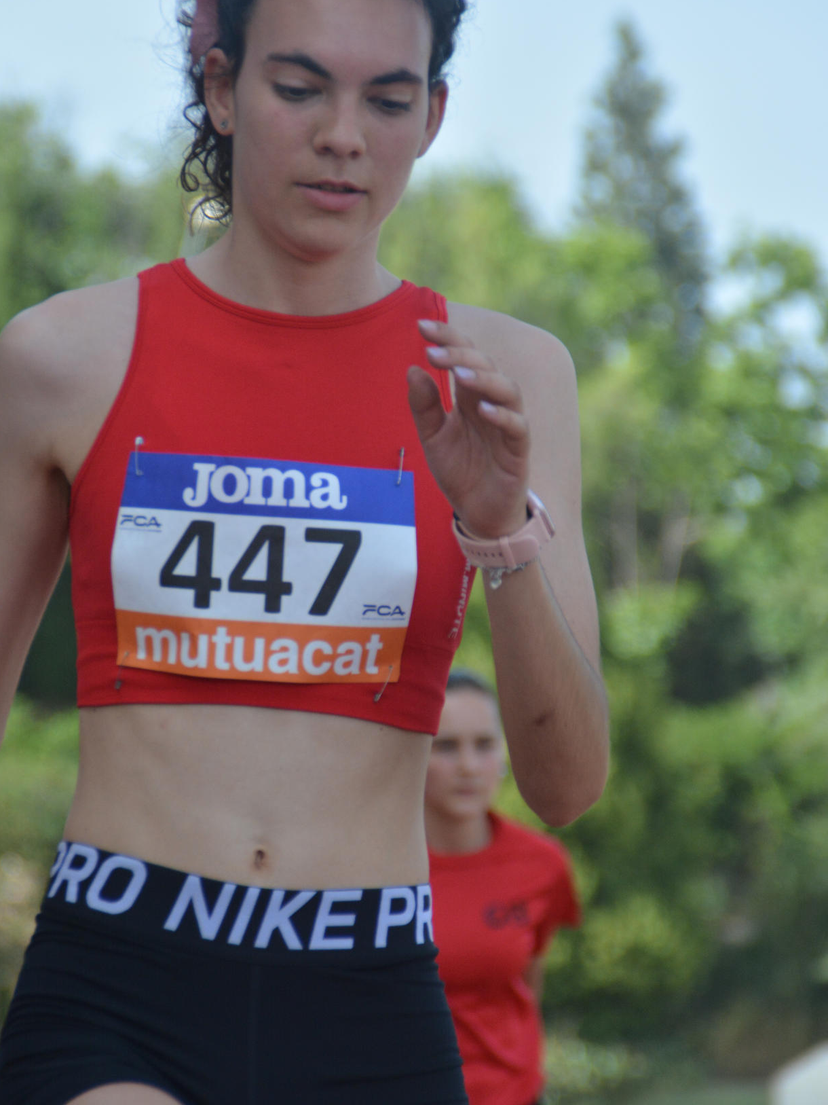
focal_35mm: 363
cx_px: 368
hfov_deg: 4.1
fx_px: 11579
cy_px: 529
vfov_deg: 5.5
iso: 500
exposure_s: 1/1000
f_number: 6.3
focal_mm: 200
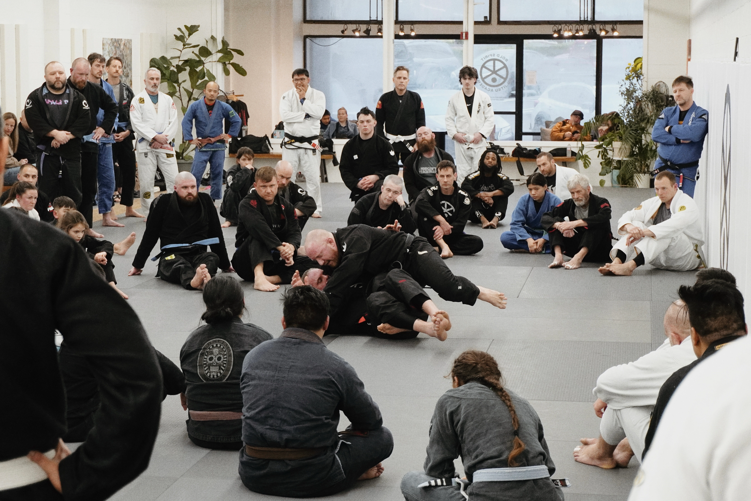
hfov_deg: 27.0
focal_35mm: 75
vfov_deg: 18.2
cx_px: 376
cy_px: 250
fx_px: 1565
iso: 2000
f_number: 5.6
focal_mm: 50
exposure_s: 1/80
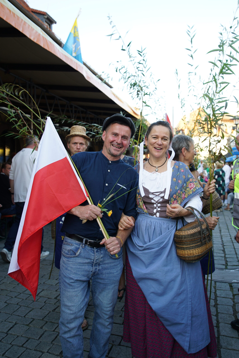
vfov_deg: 63.6
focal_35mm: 29
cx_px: 120
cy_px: 179
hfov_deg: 45.0
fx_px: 288
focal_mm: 29
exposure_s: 1/125
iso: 200
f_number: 4
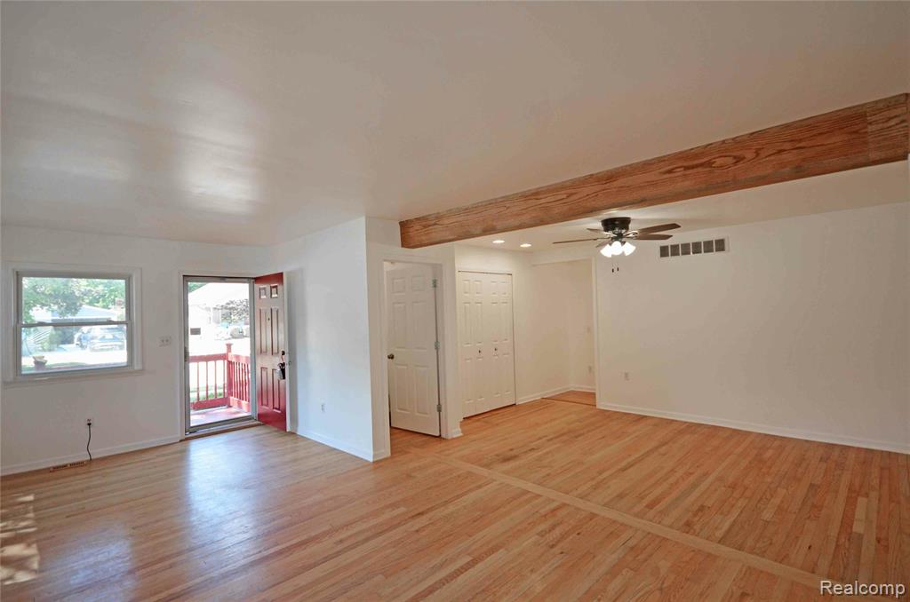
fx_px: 435
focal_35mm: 17
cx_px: 455
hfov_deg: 92.6
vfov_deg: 69.4
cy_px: 301
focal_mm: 11.5
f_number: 4.2
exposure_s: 1/60
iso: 400
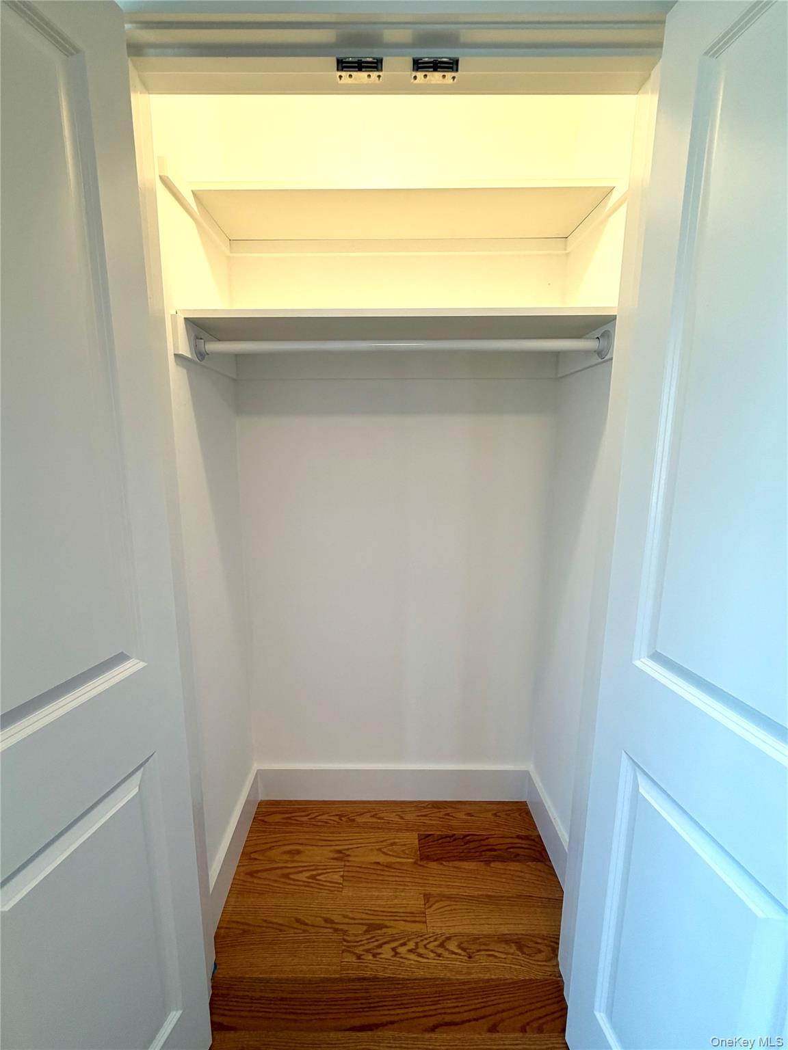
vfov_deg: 102.1
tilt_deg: -10.5
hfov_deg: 85.7
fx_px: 425
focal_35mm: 14
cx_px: 394
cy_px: 525
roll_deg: -0.8
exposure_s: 1/120
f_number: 2.2
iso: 100
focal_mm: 2.22
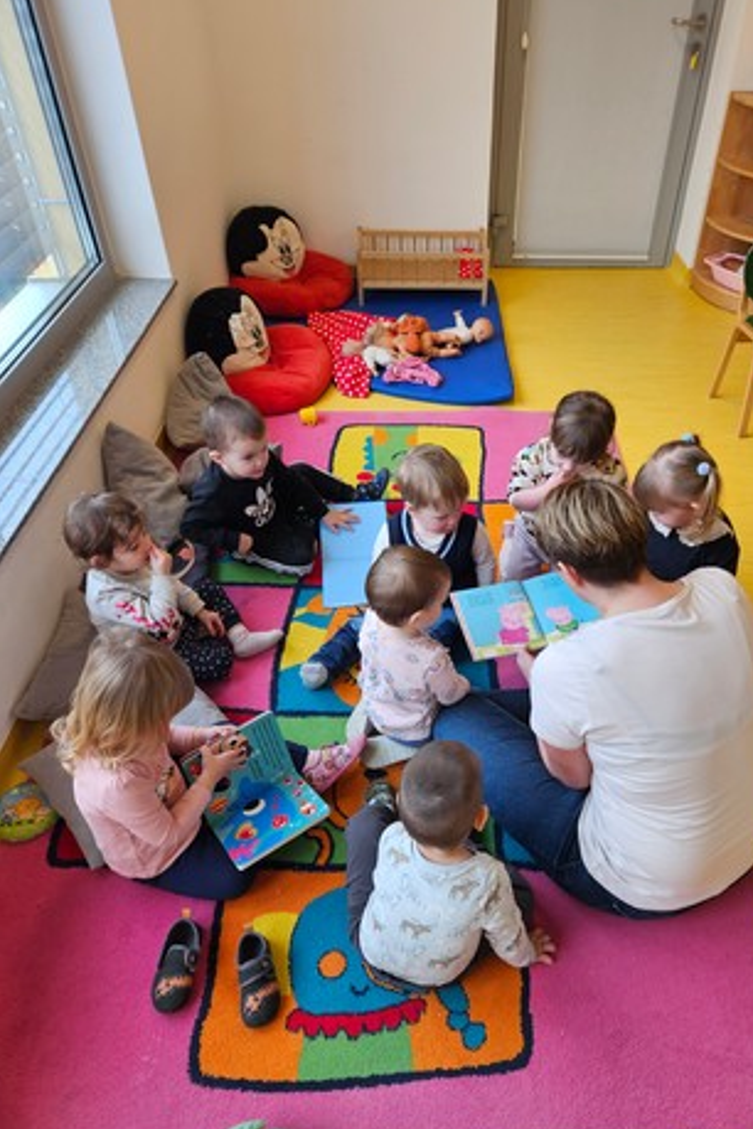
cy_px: 563
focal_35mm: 25
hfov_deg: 51.0
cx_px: 440
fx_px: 784
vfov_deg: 71.5
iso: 64
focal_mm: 5.4
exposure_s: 1/100
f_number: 1.8
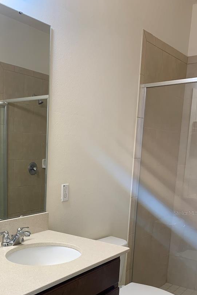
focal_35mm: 40
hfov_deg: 32.4
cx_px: 36
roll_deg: -1.2
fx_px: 328
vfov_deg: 47.1
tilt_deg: -10.0
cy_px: 213
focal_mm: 4.25
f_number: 1.8
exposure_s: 1/76
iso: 100
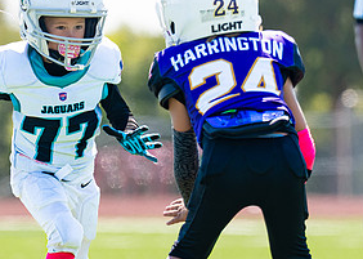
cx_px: 82
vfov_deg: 2.1
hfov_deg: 3.0
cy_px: 112
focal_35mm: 678
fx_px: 6985
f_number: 2.8
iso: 100
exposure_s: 1/1250
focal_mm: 200
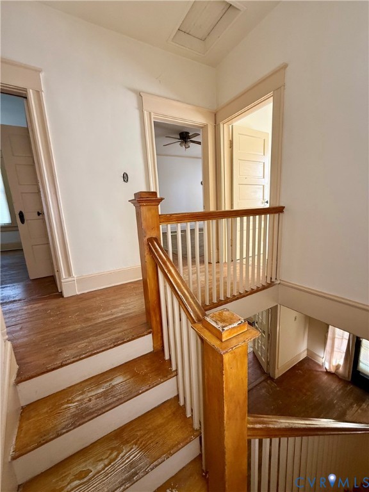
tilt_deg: -12.5
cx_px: 184
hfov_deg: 85.7
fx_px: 199
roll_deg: +3.3
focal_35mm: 14
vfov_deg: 102.1
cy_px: 246
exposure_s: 1/99
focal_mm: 2.22
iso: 160
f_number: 2.2
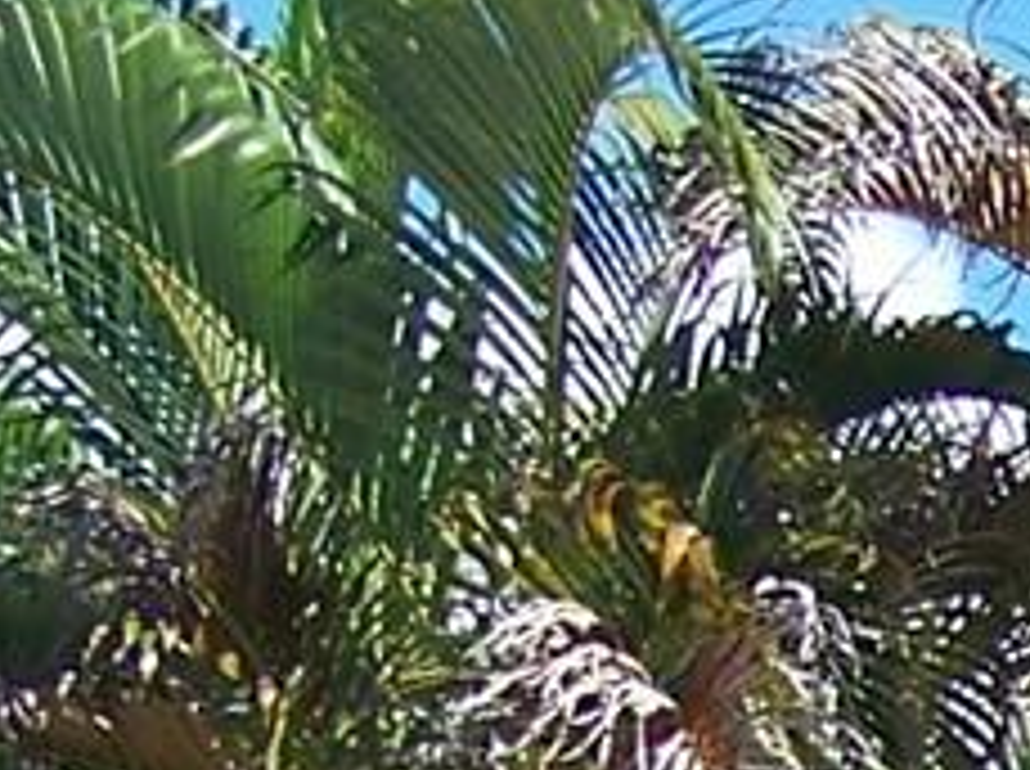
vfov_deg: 4.8
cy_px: 2008
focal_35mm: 301
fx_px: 8942
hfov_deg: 6.3
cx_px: 2285
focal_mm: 6.75
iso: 64
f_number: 2.8
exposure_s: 1/500
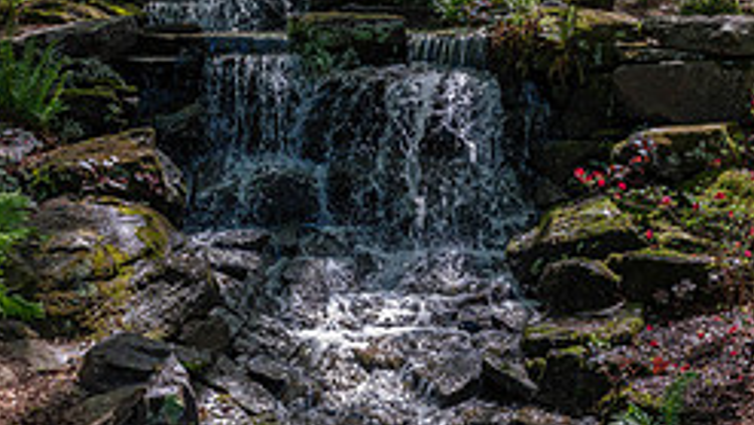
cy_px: 118
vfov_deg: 20.3
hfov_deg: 35.4
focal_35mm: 59
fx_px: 1180
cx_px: 433
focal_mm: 24
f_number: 8
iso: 280
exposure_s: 1/160
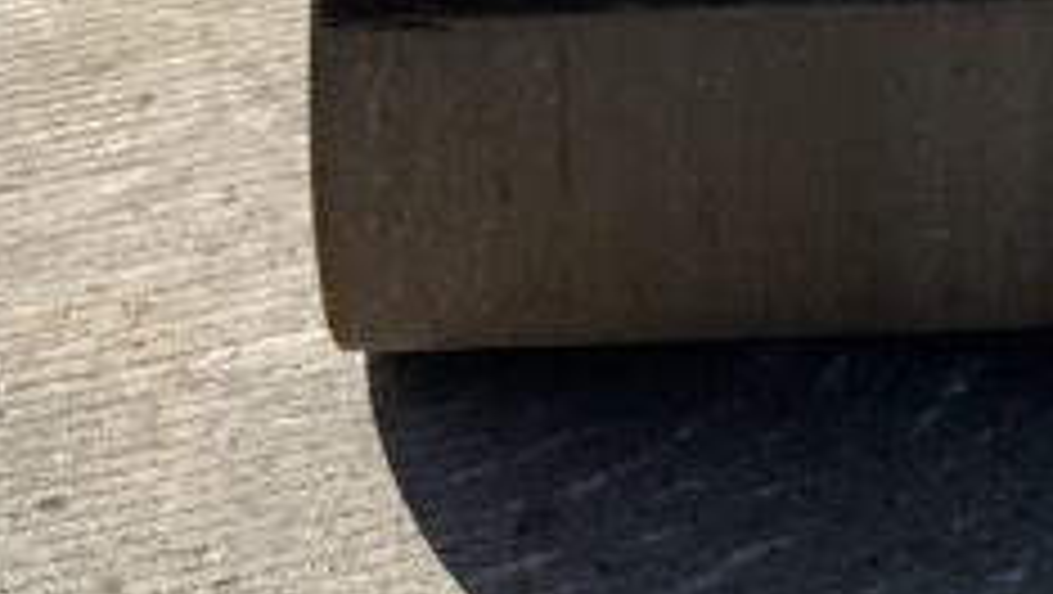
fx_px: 3856
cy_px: -868
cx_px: 1238
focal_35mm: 138
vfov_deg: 8.1
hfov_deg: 15.1
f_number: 1.8
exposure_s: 1/2538
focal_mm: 3
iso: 16
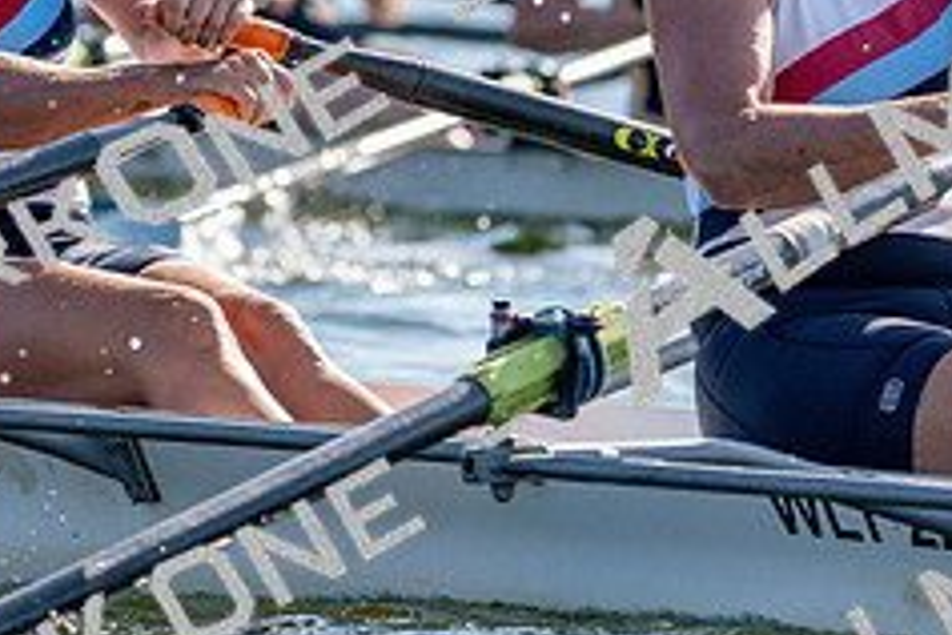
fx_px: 16500
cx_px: 269
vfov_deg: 2.2
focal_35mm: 624
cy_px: 26
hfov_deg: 3.3
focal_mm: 255
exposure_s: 1/1600
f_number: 5.6
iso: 320
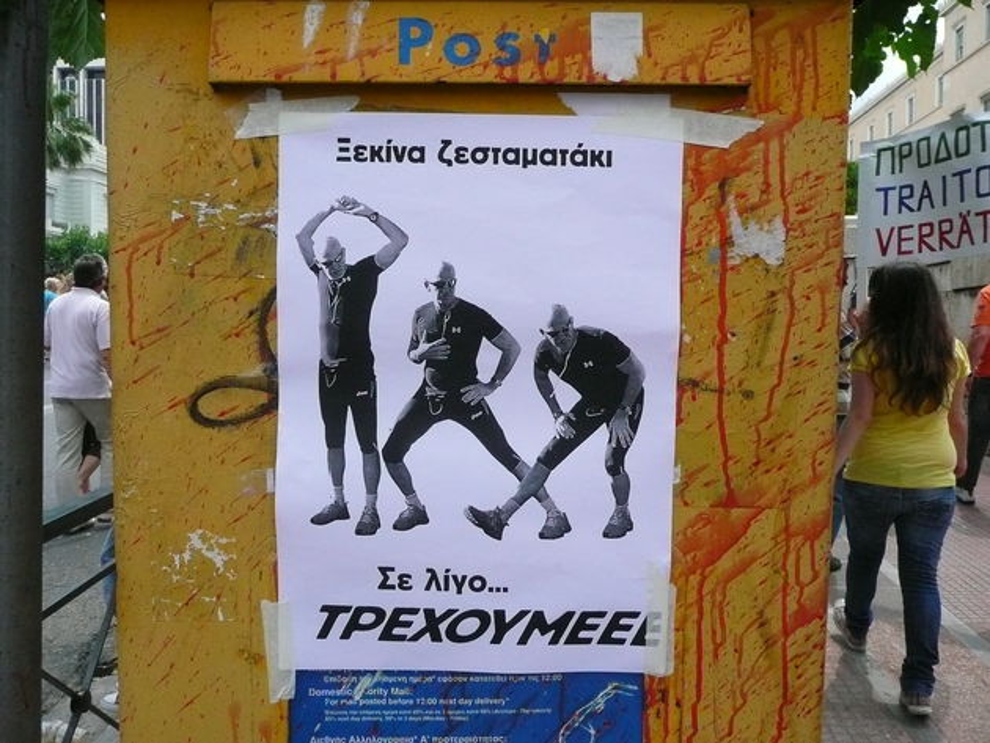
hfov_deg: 63.4
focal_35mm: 28
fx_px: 801
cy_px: 372
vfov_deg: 49.8
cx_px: 495
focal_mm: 4.6
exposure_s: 1/640
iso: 400
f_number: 8
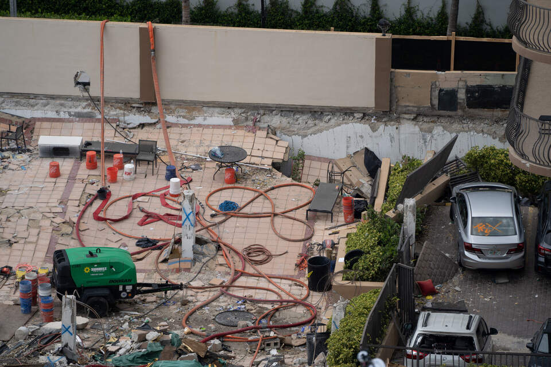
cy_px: 184
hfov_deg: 6.9
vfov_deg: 4.6
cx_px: 276
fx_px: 4591
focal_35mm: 300
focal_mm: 300
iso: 100
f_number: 6.3
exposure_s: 1/400
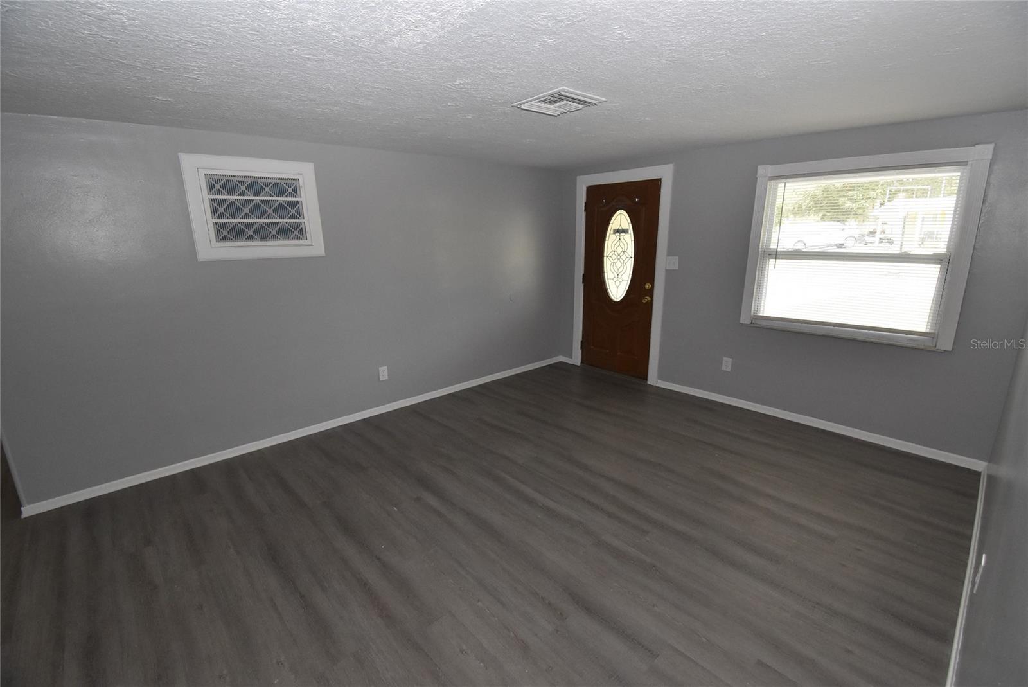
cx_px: 514
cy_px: 344
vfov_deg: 77.4
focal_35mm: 15
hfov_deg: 100.4
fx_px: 429
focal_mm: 10
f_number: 8
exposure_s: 1/125
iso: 1600
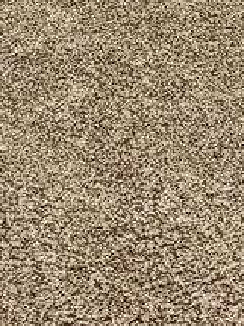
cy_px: -428
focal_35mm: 186
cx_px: 115
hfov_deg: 8.0
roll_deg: +0.1
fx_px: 1750
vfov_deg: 9.6
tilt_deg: -12.8
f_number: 1.6
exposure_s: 1/60
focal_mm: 5.96
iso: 250
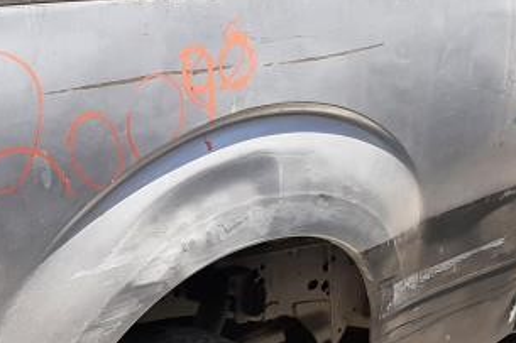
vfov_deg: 18.8
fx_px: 1017
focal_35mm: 71
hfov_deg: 27.4
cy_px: 313
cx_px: 44
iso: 40
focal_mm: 3.93
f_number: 1.7
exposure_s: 1/1366
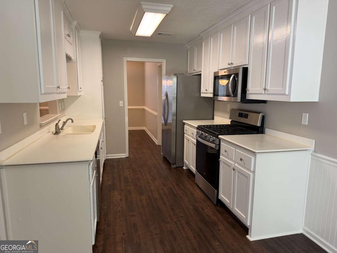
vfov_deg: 56.8
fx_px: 234
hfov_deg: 71.6
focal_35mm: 24
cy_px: 126
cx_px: 168
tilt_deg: -9.4
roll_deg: -0.6
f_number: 1.78
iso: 200
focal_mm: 6.76
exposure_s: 1/60
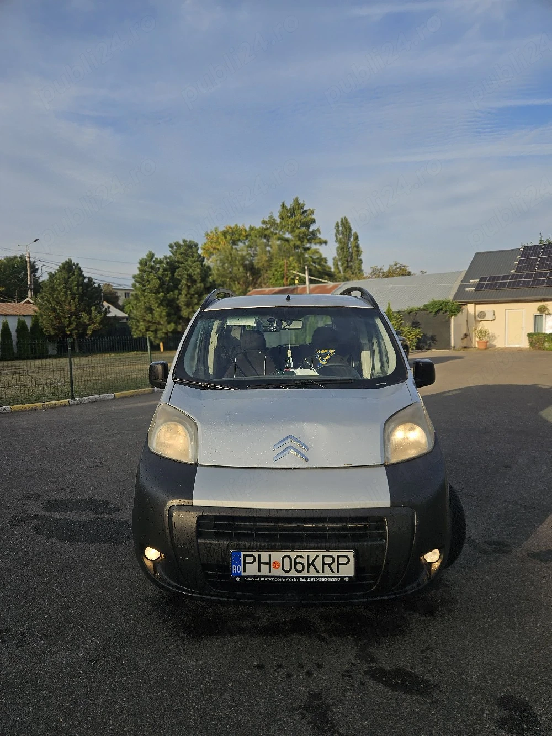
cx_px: 276
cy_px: 368
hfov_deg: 58.9
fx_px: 489
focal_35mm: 23
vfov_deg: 73.9
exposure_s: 1/2000
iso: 25
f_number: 1.8
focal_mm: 5.4
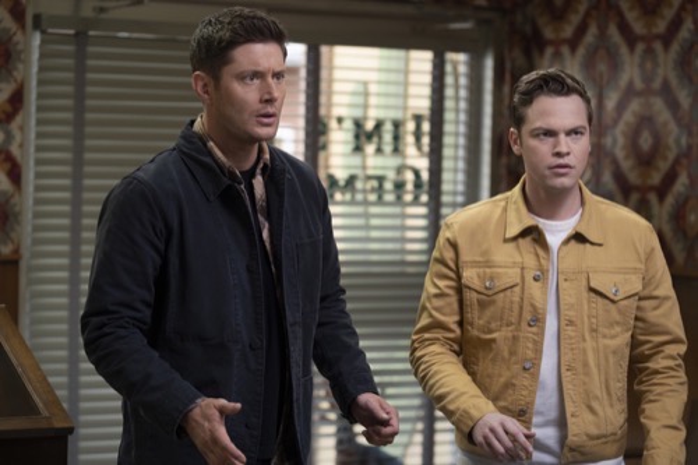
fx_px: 2093
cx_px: 349
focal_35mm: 108
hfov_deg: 18.9
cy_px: 232
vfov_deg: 12.7
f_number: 3.5
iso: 1600
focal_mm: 108
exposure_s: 1/160
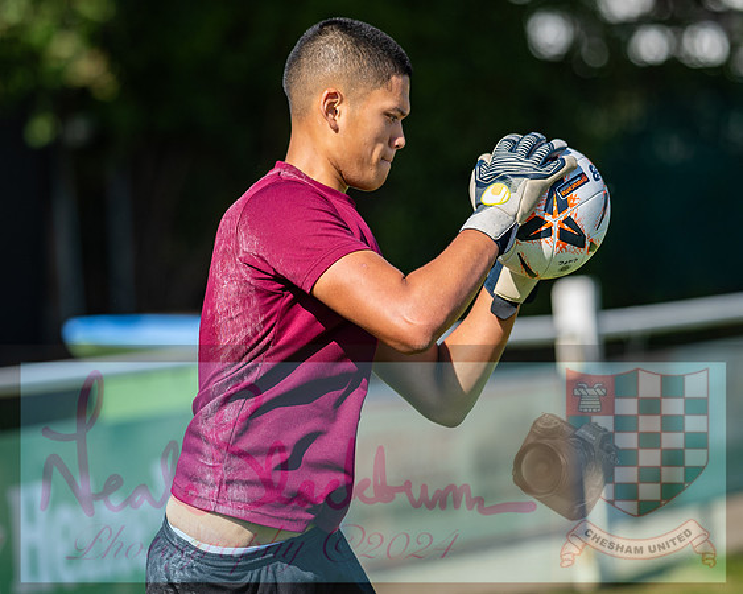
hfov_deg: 7.7
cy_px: 314
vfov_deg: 6.1
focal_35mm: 251
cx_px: 294
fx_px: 5528
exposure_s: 1/3200
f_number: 1.8
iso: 80
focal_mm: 135
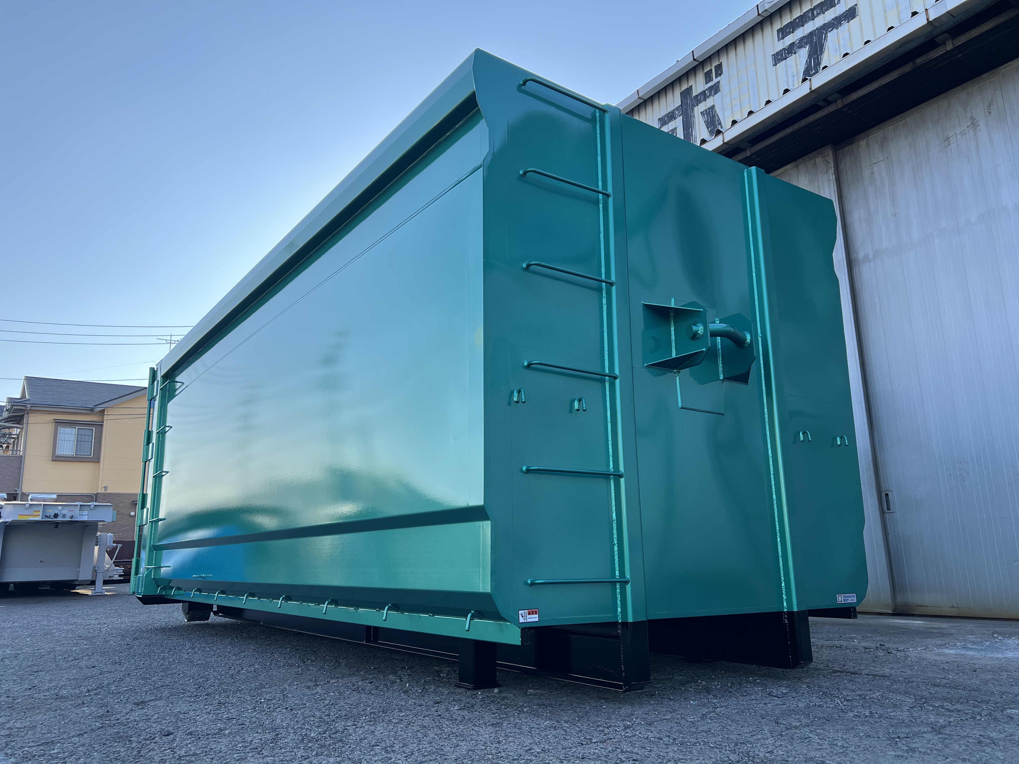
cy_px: 382
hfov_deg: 67.3
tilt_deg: +12.0
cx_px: 510
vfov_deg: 53.1
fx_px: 765
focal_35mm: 26
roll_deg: +1.8
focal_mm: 5.7
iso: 50
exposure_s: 1/1449
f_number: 1.5
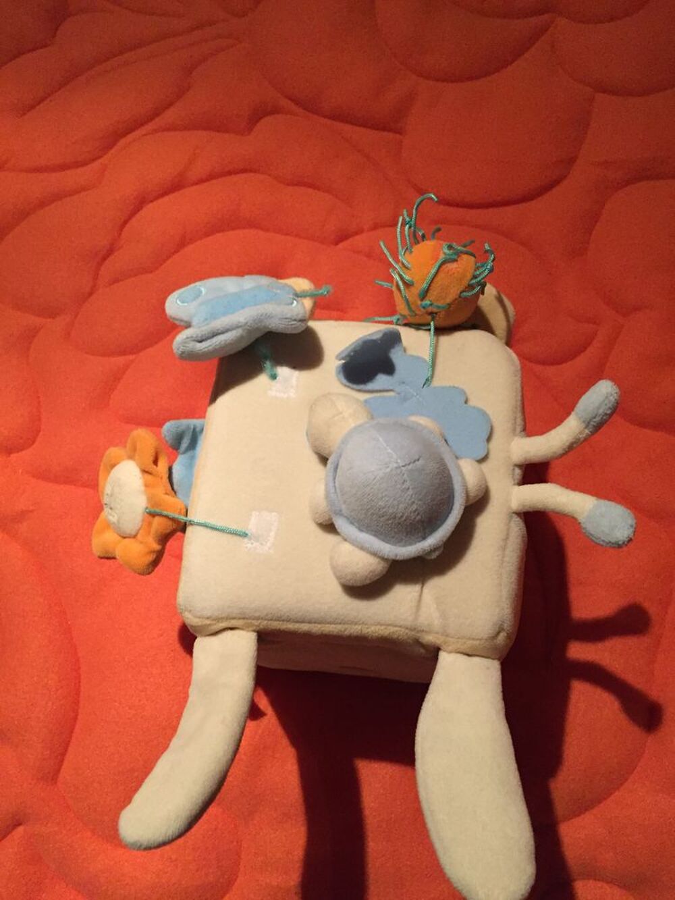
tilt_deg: -73.0
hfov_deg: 48.2
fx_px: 754
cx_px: 338
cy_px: 450
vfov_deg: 61.7
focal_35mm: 29
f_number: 2.2
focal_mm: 4.15
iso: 250
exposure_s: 1/20
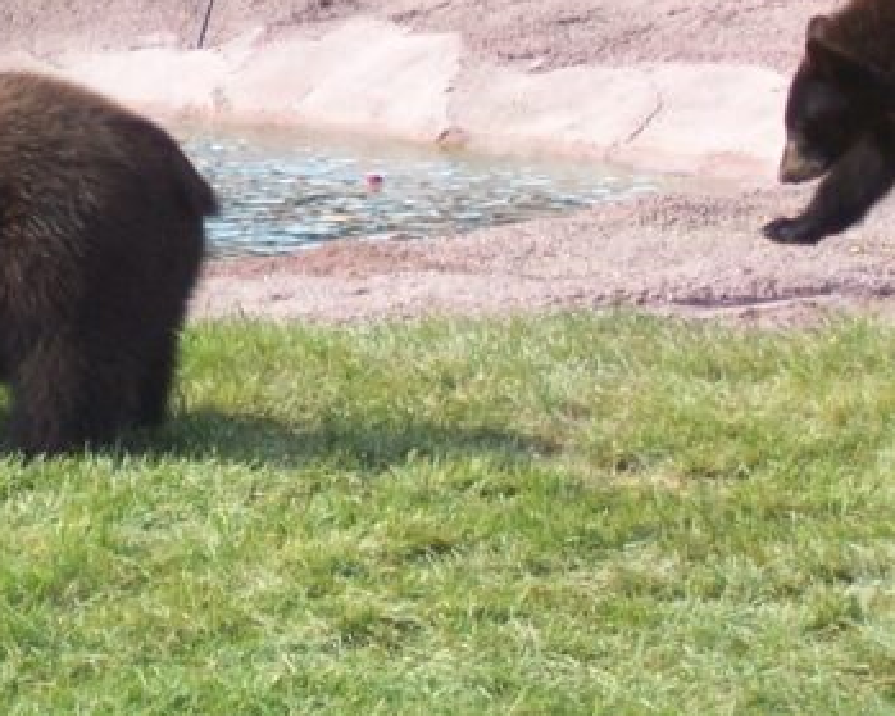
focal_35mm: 292
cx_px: -187
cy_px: -195
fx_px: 7732
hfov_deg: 6.6
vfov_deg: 5.3
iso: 80
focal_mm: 16.8
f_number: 4.6
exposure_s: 1/180
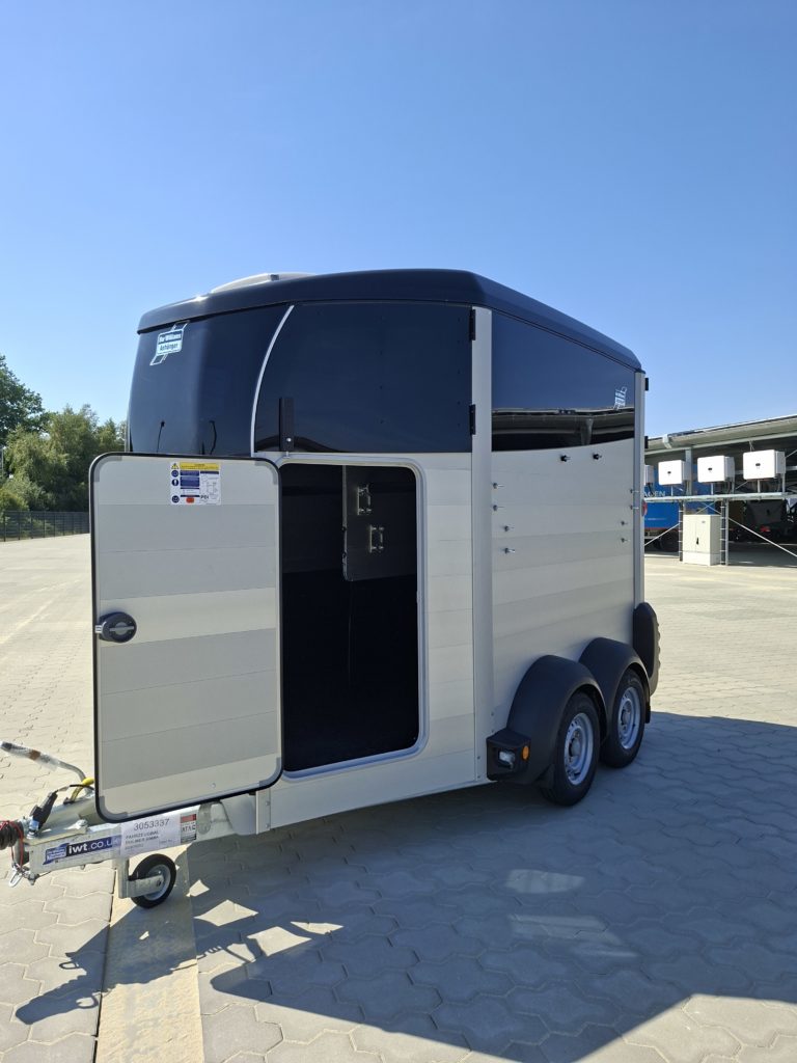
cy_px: 532
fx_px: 706
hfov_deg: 58.9
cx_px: 398
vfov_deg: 73.9
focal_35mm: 23
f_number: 1.8
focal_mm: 5.54
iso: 50
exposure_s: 1/1453
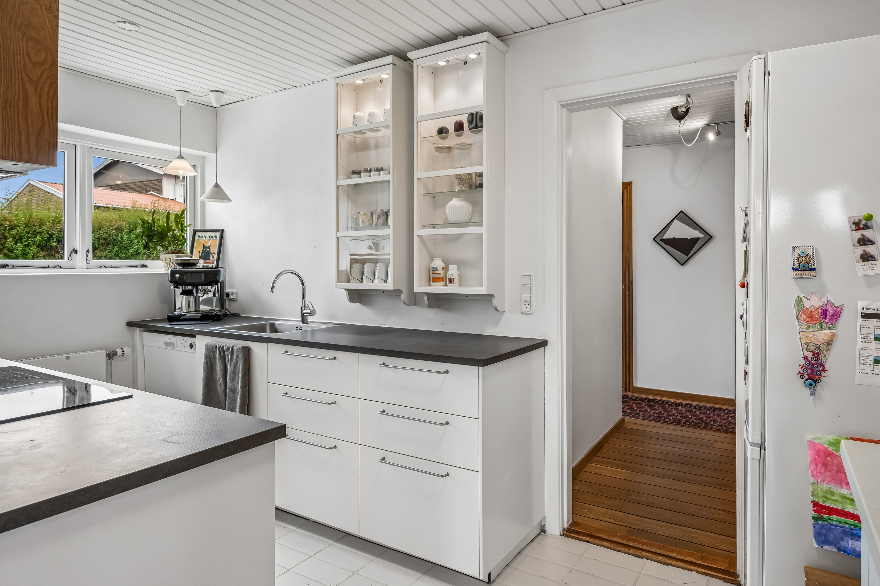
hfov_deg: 82.6
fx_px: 501
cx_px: 440
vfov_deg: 60.7
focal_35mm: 20
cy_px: 293
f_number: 9
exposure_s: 1/80
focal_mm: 20.5
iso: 640
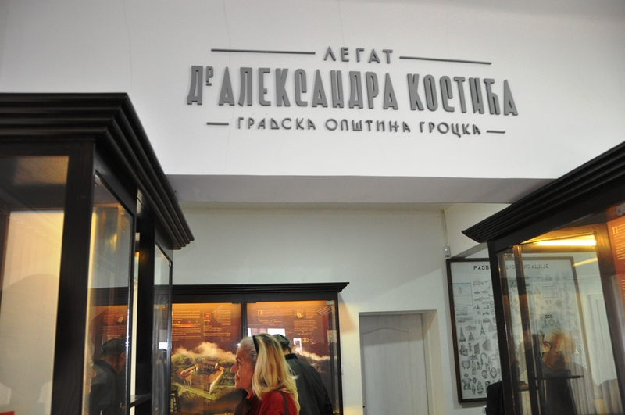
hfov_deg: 67.5
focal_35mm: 27
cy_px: 208
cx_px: 312
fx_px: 468
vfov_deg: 47.8
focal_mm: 18
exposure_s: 1/80
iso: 2000
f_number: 5
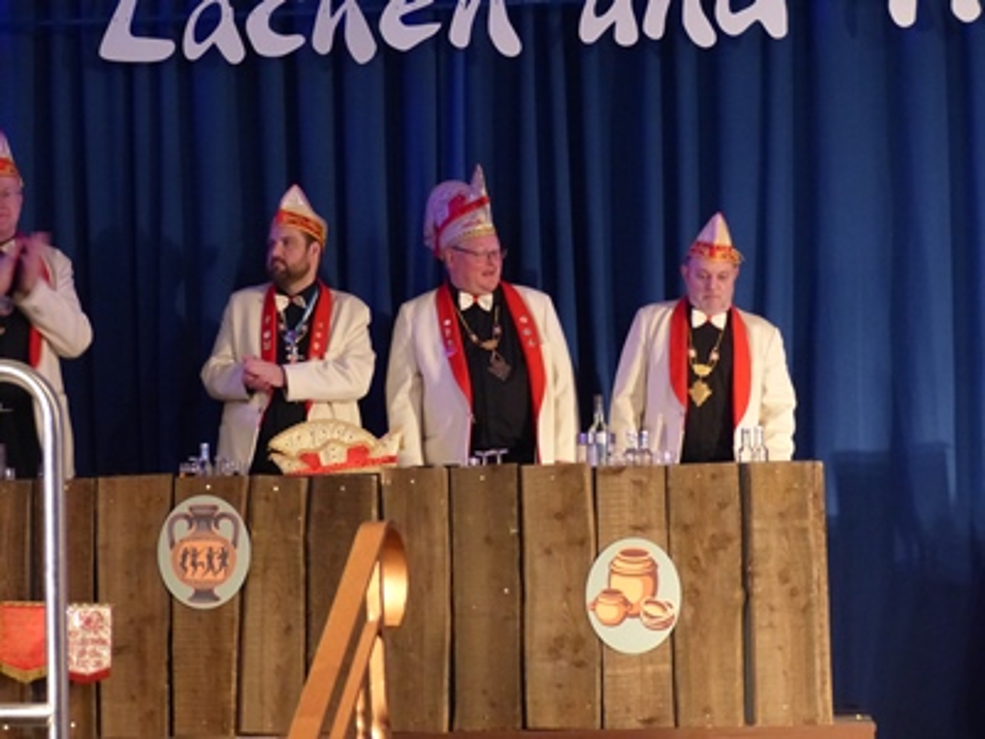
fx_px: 2902
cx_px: 492
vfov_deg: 14.5
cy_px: 370
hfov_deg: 19.3
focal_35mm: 102
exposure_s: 1/20
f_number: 2.8
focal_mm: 18.3
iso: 800
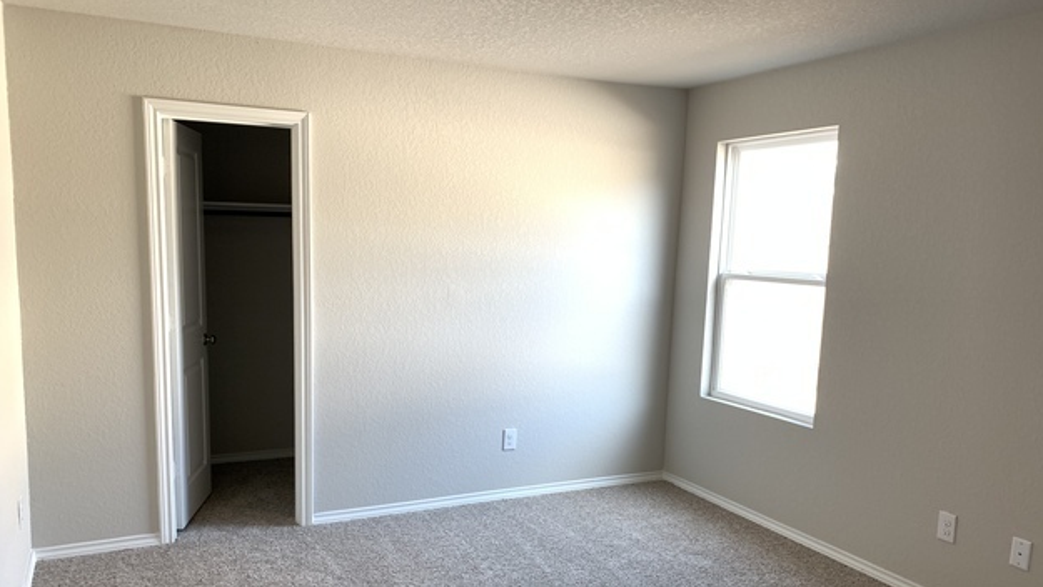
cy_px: 367
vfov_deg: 39.9
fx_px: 802
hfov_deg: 66.0
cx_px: 514
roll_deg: -1.6
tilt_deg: -9.0
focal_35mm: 29
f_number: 1.8
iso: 160
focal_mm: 4.25
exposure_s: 1/60
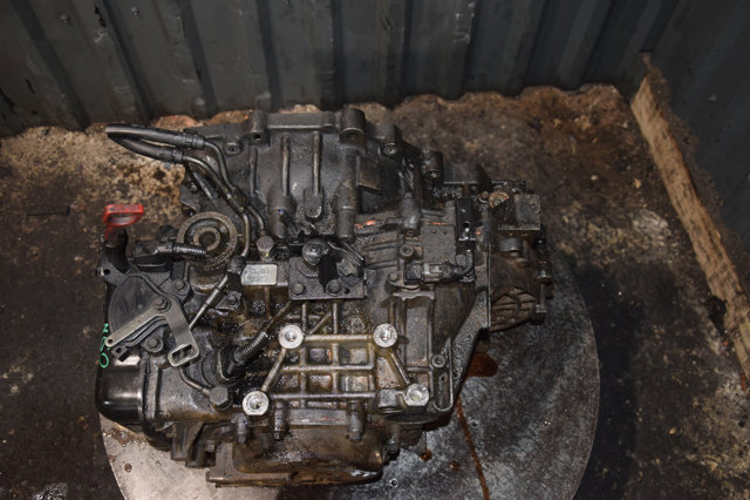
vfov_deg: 36.8
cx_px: 375
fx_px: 750
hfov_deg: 53.2
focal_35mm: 36
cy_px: 250
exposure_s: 1/60
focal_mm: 24
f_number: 5
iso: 800
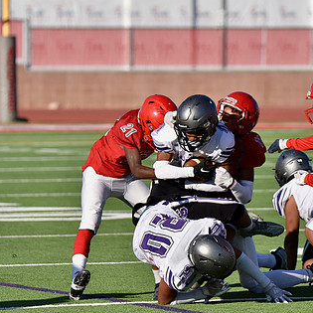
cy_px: 143
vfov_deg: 4.0
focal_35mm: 438
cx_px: 156
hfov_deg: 4.0
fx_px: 4481
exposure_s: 1/4000
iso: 560
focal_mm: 280
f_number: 5.6
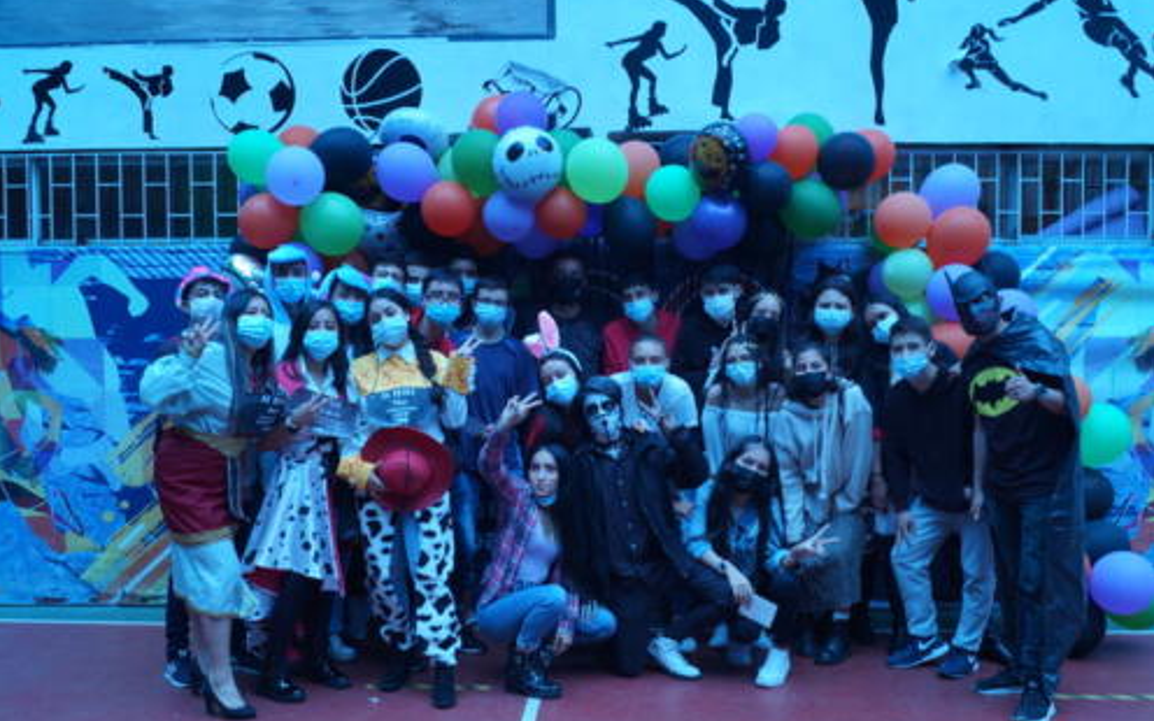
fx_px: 1164
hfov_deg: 52.7
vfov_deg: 34.4
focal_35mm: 37
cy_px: 373
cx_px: 577
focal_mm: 24
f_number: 8
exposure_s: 1/60
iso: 640
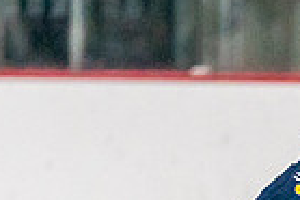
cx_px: 541
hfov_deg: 1.4
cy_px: 388
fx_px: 11921
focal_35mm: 1429
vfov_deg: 1.0
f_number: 2.8
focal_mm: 200
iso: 3200
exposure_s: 1/1250
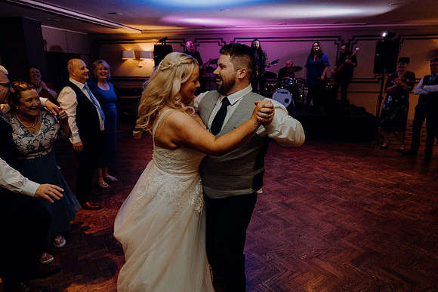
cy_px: 146
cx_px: 219
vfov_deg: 53.2
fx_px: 292
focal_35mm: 24
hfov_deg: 73.7
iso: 2500
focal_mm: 24
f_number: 3.5
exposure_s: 1/160
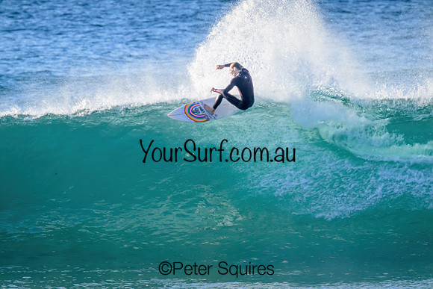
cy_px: 144
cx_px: 216
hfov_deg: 2.6
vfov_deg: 1.7
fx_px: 9624
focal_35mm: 800
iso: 2200
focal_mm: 800
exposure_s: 1/2000
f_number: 11
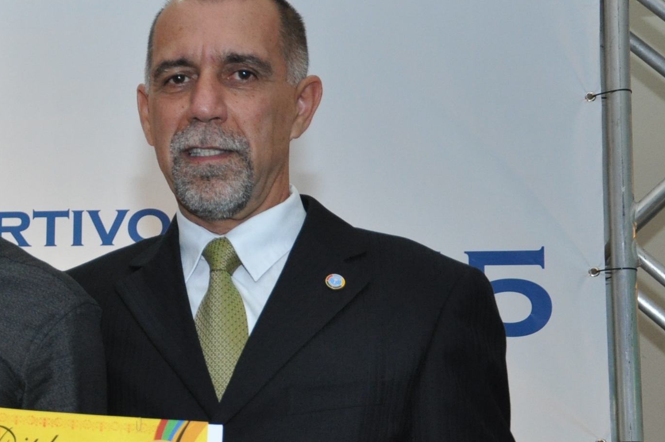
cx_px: -103
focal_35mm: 112
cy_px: 342
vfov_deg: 12.2
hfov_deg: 17.5
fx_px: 2066
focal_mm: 32
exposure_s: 1/60
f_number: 4.2
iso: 800
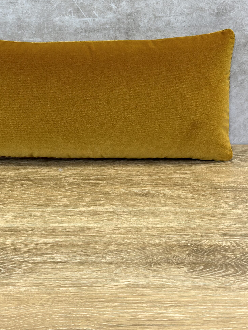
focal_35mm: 63
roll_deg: +1.8
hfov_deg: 23.2
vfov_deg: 30.5
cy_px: 114
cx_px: 91
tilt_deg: -18.2
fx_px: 602
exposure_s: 1/120
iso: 100
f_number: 1.78
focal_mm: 6.86
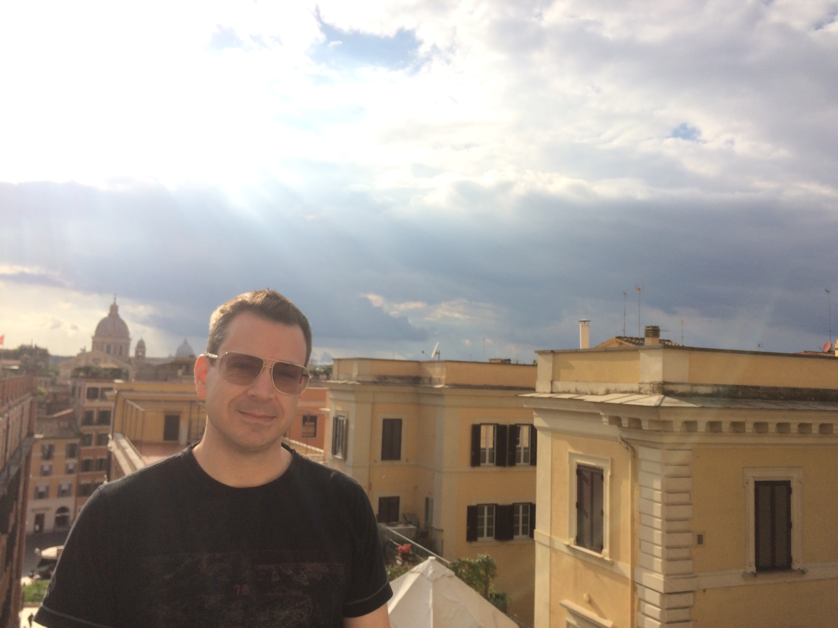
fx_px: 702
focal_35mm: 29
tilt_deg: +5.4
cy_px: 314
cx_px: 419
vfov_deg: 48.2
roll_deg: -1.0
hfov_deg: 61.7
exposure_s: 1/2933
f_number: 2.2
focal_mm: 4.15
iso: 32
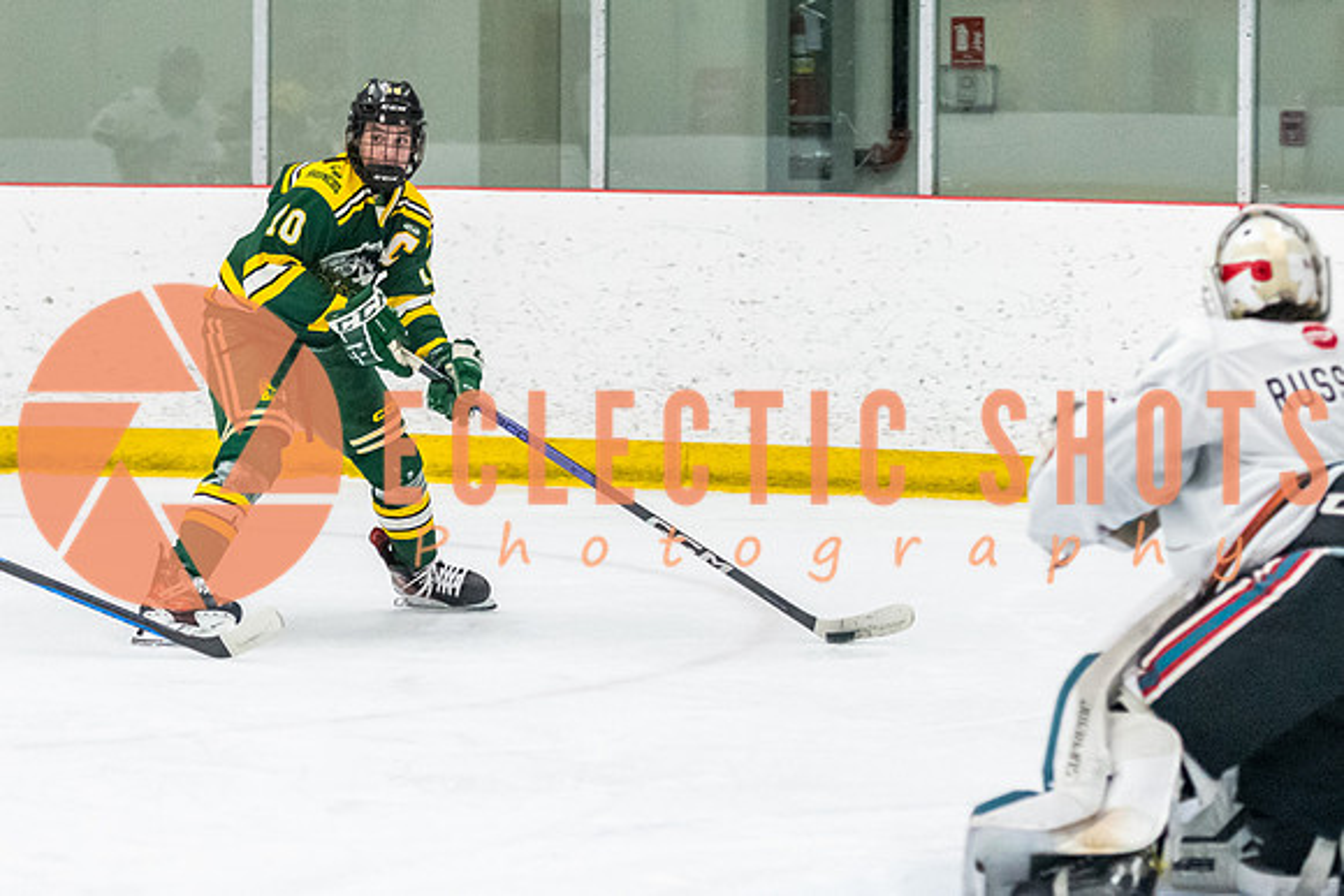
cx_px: 535
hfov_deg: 10.6
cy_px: 465
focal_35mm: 195
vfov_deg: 7.1
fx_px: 7273
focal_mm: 90
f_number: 2.8
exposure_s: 1/800
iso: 4000
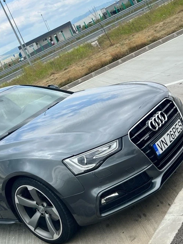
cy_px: 123
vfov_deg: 36.2
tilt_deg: -6.6
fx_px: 373
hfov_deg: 27.0
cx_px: 35
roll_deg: +25.7
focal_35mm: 53
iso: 50
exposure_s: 1/4115
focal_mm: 5.7
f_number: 1.5
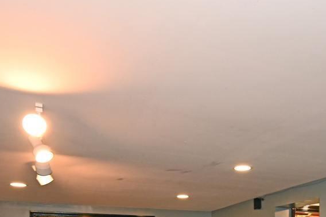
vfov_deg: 30.6
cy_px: 258
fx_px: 335
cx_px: 219
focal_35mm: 37
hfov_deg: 50.9
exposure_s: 1/60
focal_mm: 14
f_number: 4
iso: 2000
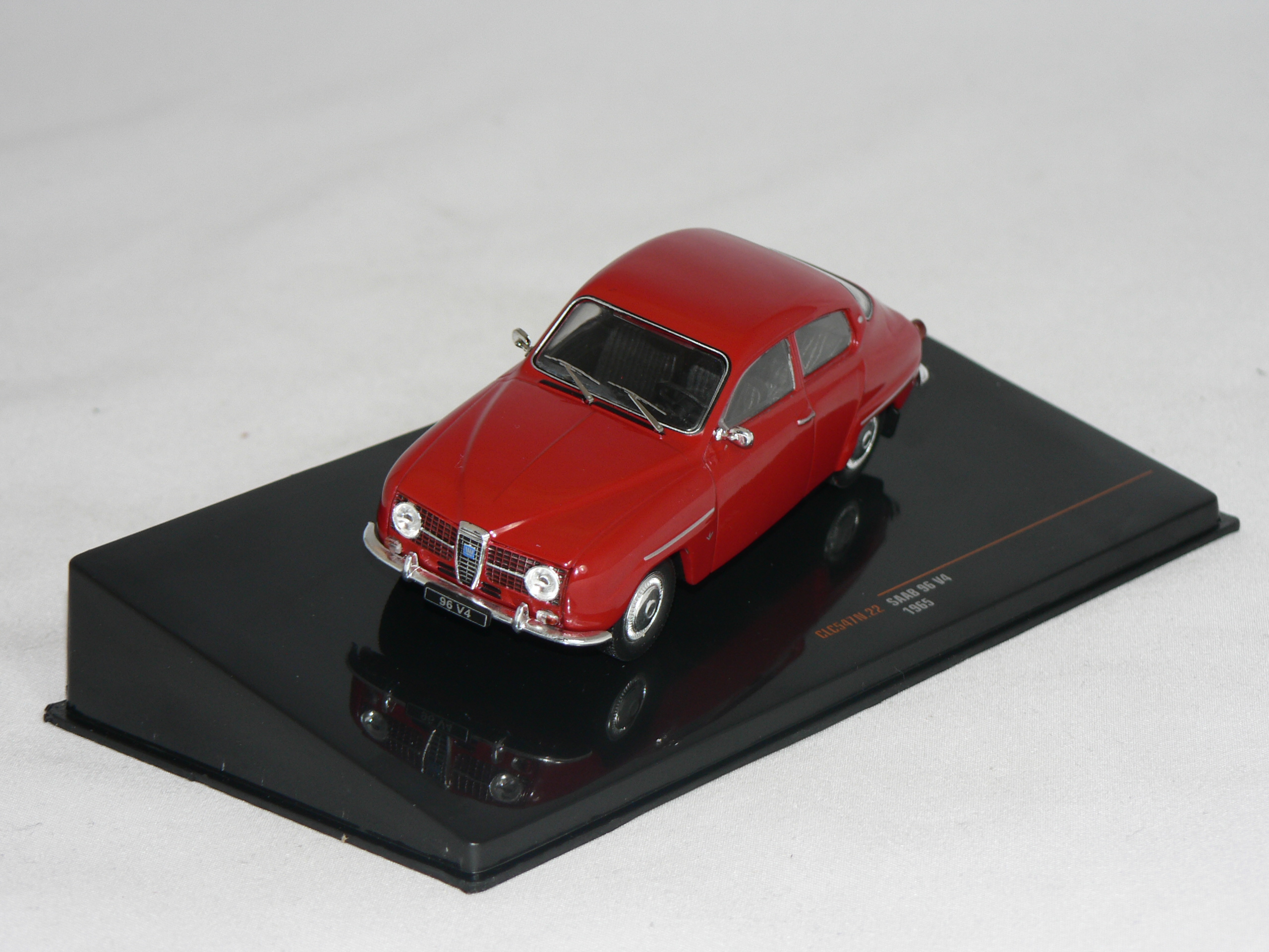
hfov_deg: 16.1
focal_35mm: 122
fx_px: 4472
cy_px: 476
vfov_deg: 12.1
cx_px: 634
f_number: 3.2
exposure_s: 1/60
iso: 80
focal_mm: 20.3
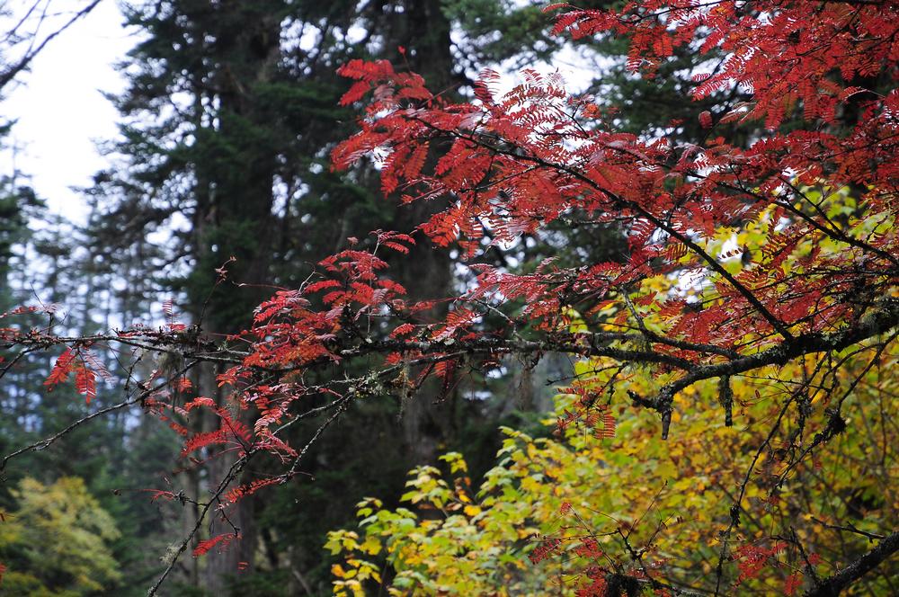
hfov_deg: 16.1
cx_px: 450
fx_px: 3180
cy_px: 298
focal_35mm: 128
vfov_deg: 10.7
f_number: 5.6
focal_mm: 85
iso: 280
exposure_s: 1/30
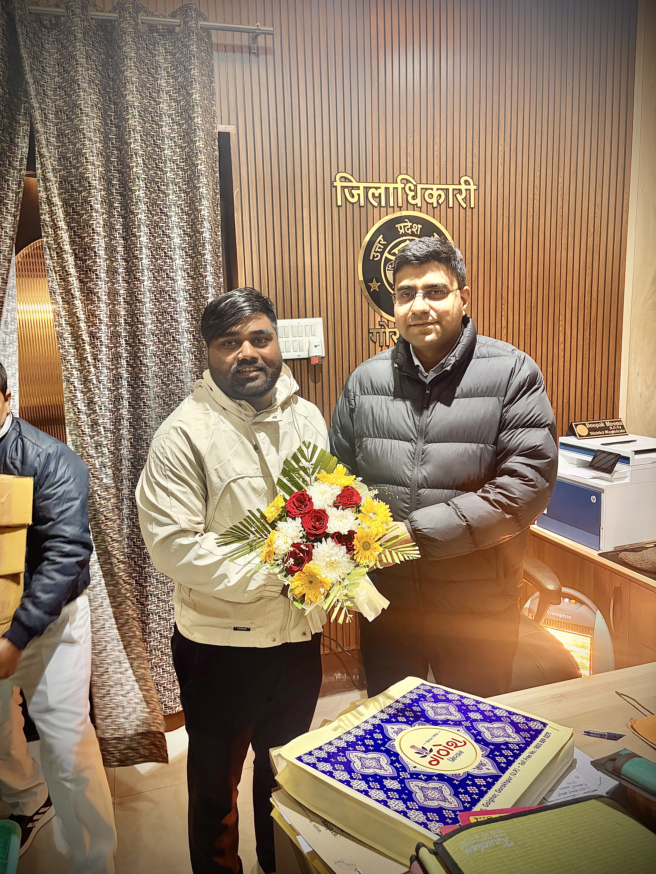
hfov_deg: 53.1
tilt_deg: -8.9
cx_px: 328
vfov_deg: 67.3
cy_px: 437
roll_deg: +2.0
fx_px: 657
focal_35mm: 26
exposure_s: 1/50
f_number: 1.6
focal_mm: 5.96
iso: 200
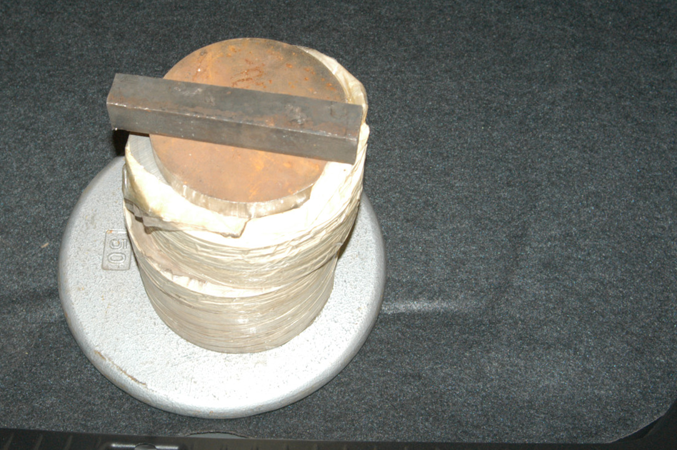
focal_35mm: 50
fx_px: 939
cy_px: 192
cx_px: 254
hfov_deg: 39.4
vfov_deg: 26.9
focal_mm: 24
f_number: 4.5
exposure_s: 1/60
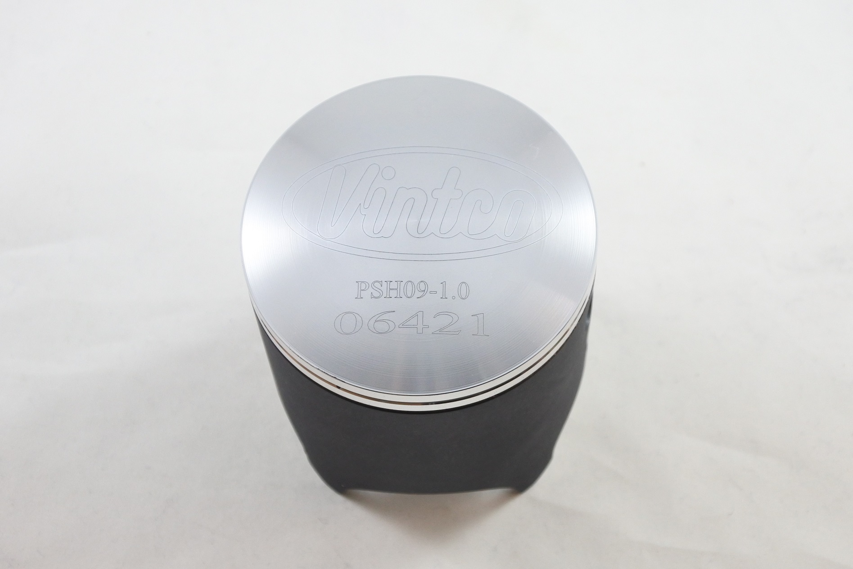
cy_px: 284
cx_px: 426
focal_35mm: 55
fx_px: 1303
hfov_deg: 36.2
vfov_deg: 24.6
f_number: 4.8
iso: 800
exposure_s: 1/125
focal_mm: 20.6
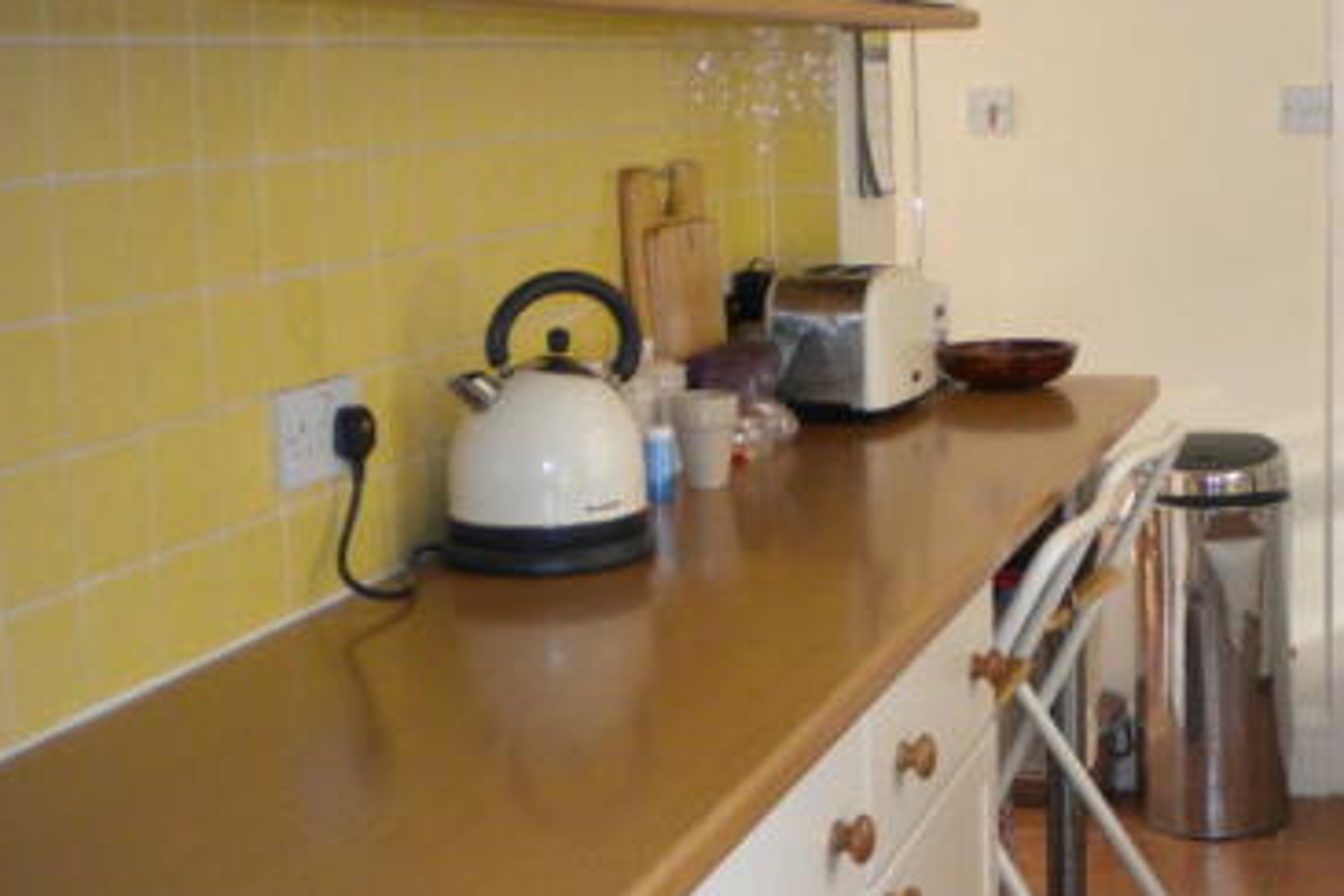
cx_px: 1026
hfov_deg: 33.7
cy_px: 413
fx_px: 2165
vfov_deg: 23.4
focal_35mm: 58
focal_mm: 6.3
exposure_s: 1/60.1
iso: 173
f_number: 3.1
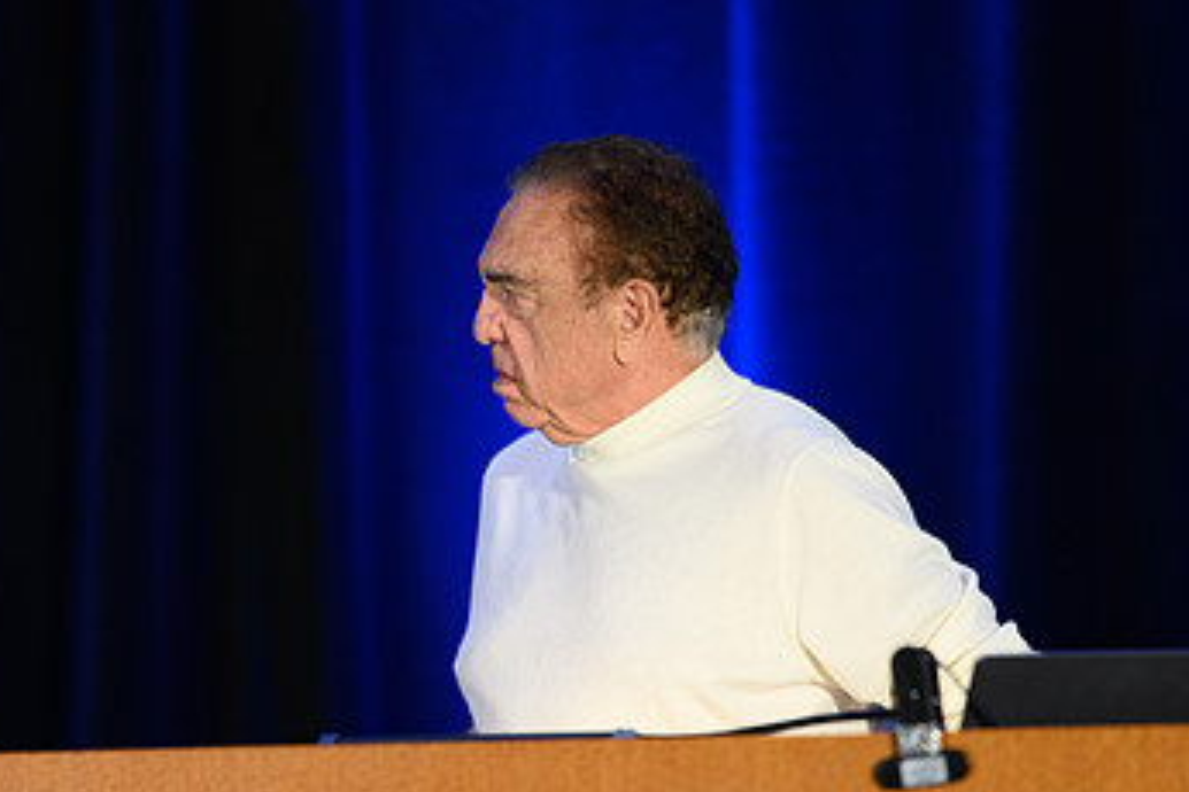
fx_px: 7497
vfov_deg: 6.0
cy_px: 553
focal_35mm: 227
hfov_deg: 9.1
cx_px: 562
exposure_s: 1/60
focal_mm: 135
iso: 320
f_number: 1.8
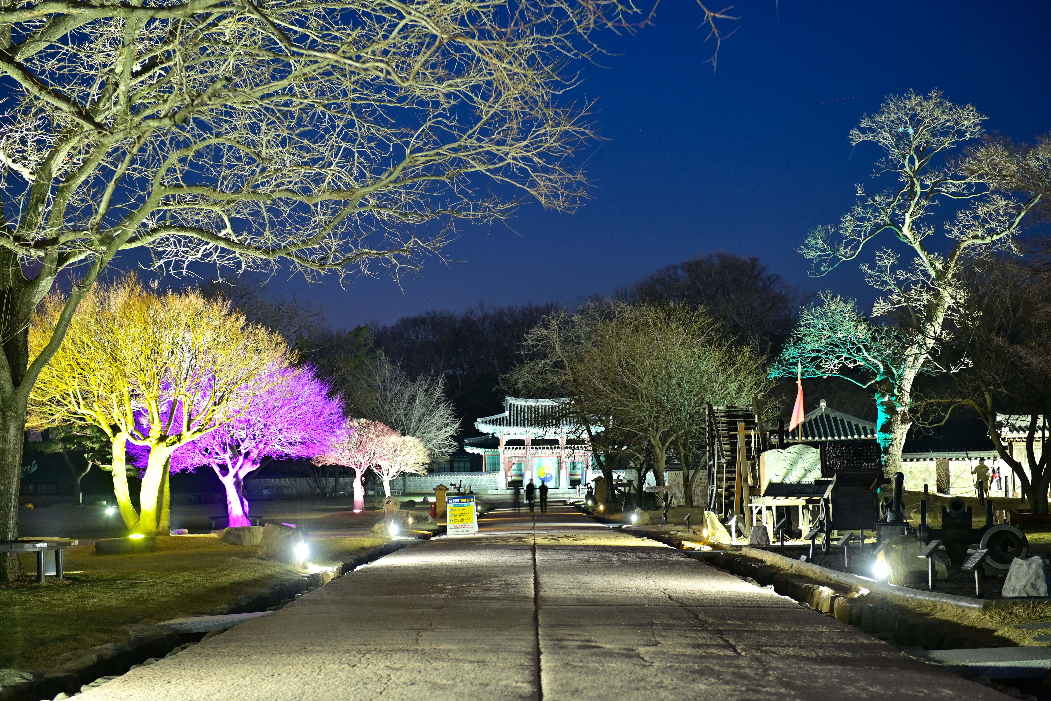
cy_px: 350
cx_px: 526
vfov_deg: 21.9
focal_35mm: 62
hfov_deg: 32.4
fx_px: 1810
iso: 250
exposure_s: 4
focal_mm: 62
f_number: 4.5
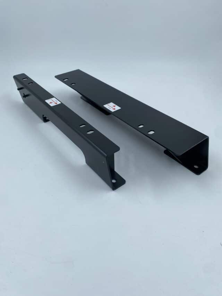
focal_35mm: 26
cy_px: 148
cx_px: 111
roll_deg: -0.5
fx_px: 222
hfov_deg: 53.1
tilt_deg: -37.5
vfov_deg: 67.3
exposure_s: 1/681
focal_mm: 4.25
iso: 32
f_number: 1.8
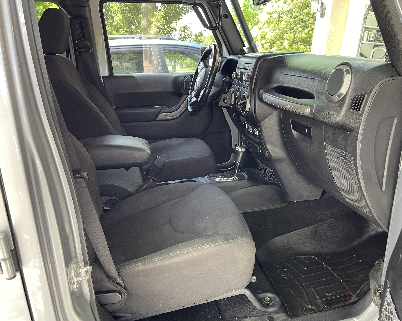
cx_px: 208
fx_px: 321
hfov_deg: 64.1
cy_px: 165
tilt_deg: -19.5
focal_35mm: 27
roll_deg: -3.4
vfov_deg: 53.2
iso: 125
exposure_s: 1/92
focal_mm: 5.1
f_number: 1.6
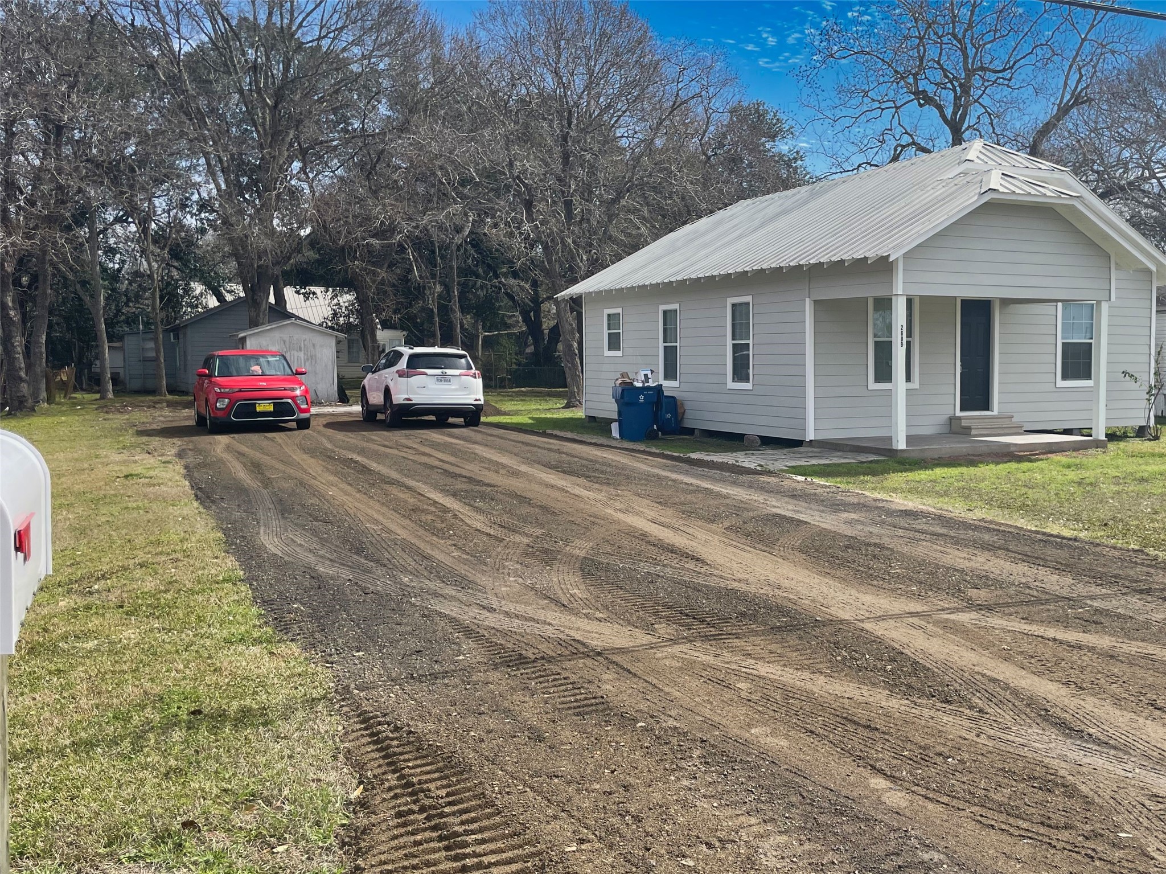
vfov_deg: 53.0
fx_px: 876
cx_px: 583
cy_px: 437
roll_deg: -0.4
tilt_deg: -3.3
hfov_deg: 67.3
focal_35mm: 26
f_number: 1.6
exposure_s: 1/3300
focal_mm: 4.2
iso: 32
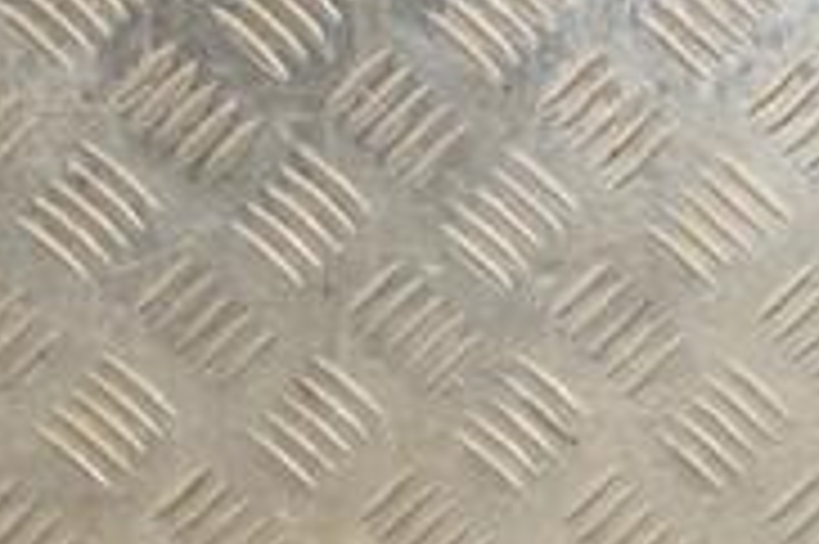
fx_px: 5410
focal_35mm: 238
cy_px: 769
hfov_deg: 8.4
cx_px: 1310
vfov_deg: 5.7
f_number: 4.8
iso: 800
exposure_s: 1/125
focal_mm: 48
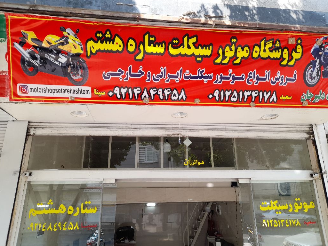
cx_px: 169
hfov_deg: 67.3
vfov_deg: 53.1
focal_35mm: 26
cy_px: 123
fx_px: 246
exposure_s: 1/100
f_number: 2
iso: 25
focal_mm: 4.6
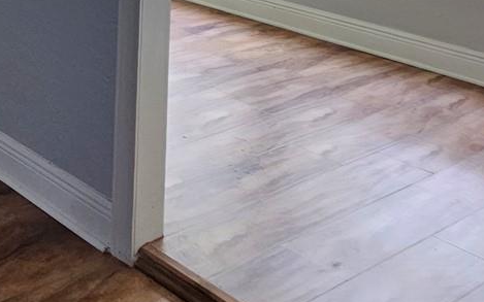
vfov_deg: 21.2
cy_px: -197
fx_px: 620
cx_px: -278
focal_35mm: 47
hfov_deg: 26.7
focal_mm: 2.2
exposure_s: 1/60
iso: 160
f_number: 2.2
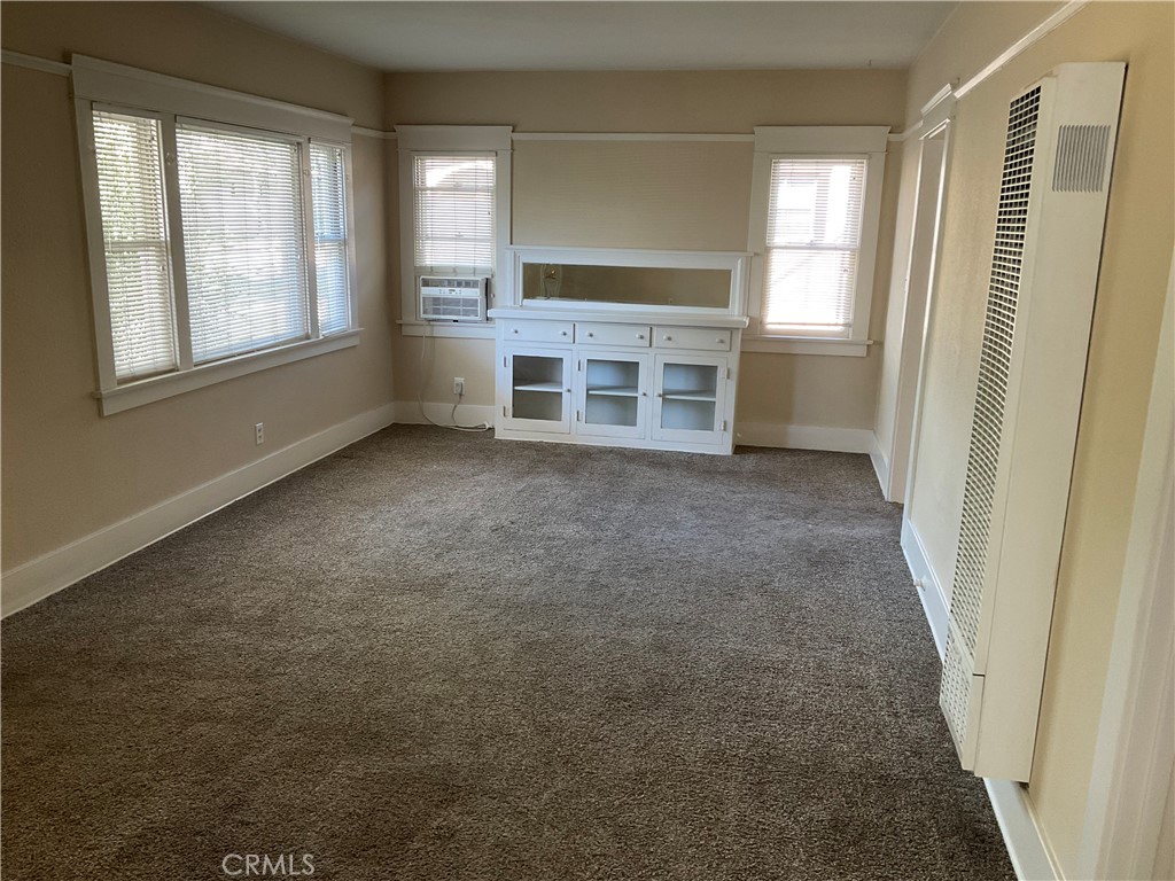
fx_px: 984
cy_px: 440
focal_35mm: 29
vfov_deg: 48.2
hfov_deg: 61.7
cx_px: 588
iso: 100
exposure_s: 1/60
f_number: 1.8
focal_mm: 3
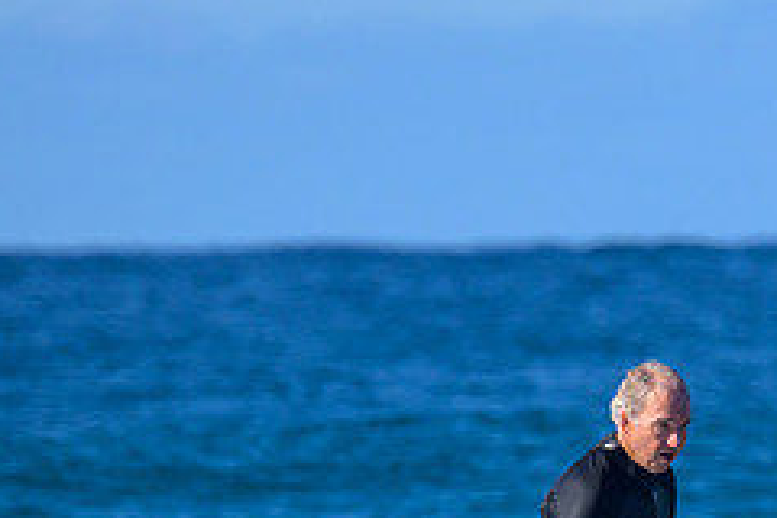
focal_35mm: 1474
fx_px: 31811
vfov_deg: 0.9
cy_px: 623
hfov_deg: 1.4
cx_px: 826
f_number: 11
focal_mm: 610
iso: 640
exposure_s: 1/2000
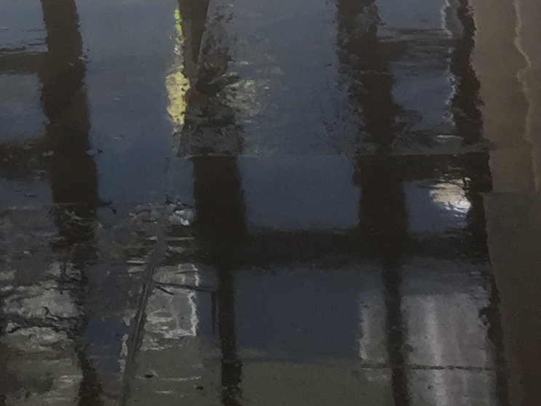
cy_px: -427
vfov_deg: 10.6
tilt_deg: -1.1
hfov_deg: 14.4
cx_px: -290
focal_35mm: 127
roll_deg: +5.4
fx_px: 1985
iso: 32
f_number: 2.2
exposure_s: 1/100
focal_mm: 4.15
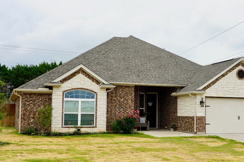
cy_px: 83
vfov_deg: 25.5
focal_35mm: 53
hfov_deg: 37.3
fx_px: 359
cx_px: 153
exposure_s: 1/160
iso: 100
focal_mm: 39
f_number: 10
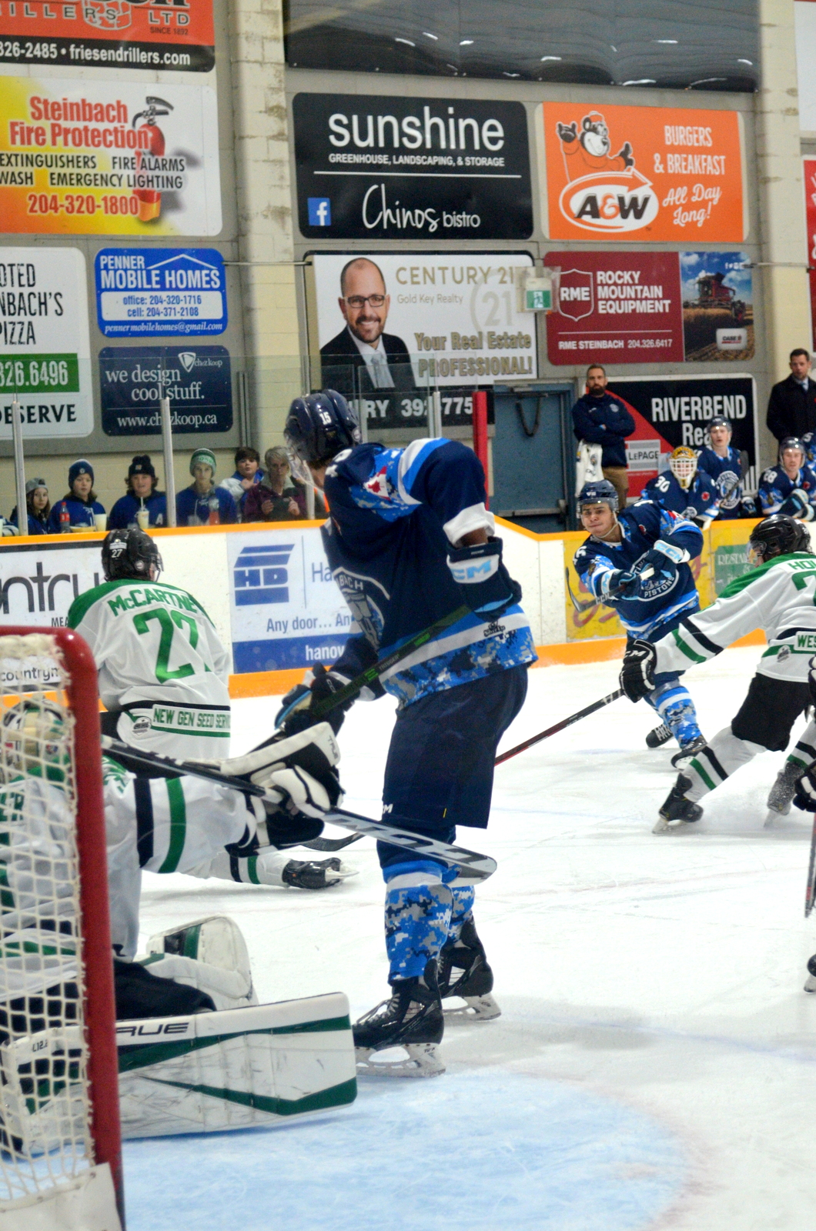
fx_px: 3176
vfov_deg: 22.0
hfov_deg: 14.6
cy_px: 616
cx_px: 408
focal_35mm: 93
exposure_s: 1/500
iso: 1600
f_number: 4
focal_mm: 62
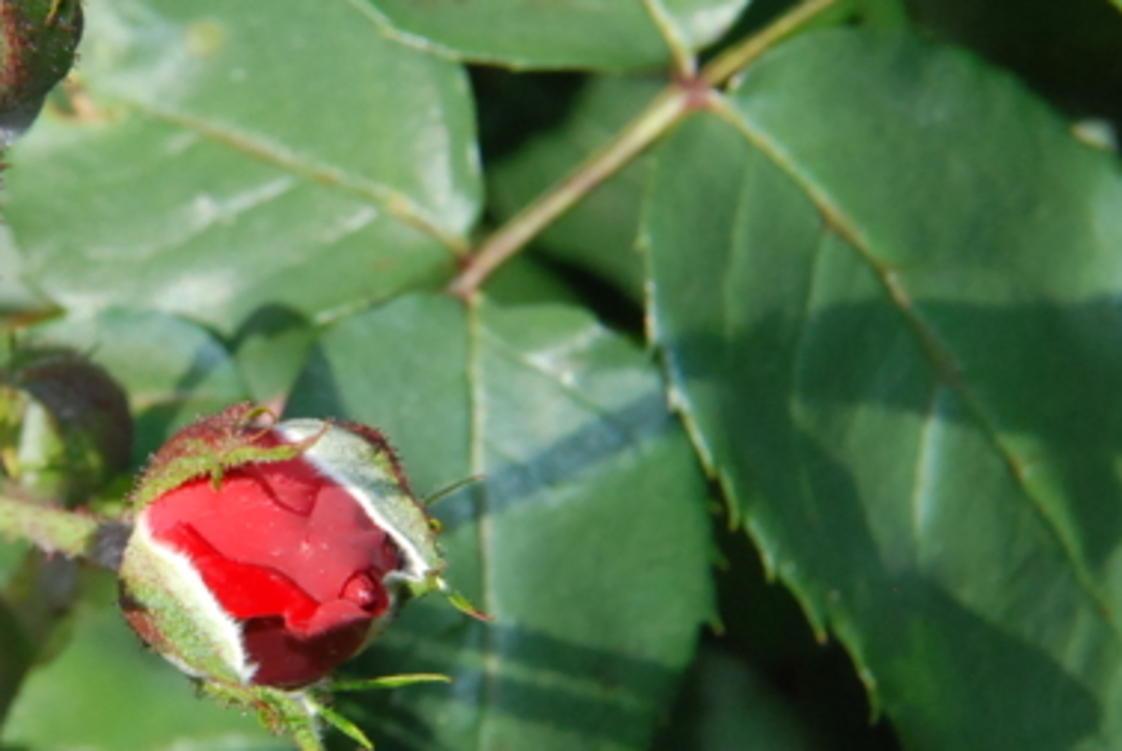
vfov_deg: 2.1
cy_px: 341
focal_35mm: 667
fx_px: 20812
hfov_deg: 3.1
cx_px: 128
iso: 800
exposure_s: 1/200
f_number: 18
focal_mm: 210
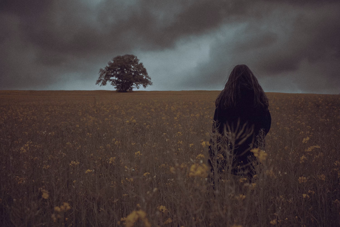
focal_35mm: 50
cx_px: 170
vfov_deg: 27.0
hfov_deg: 39.6
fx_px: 472
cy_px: 114
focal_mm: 50
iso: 400
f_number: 5.6
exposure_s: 1/320
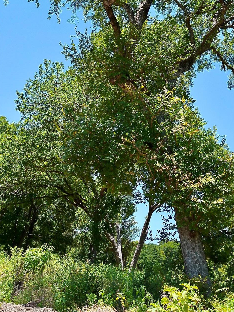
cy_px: 124
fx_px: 288
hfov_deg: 43.9
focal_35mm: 32
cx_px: 143
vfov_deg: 56.4
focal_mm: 6.8
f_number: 2
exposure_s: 1/1117
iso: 100
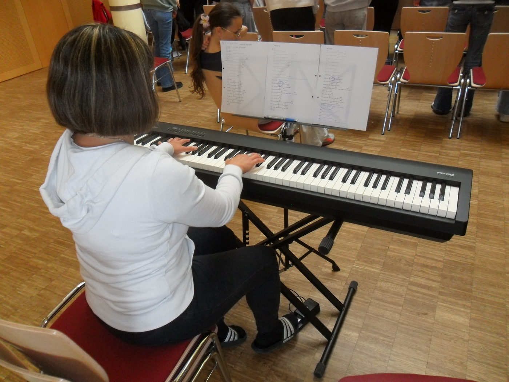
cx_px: 254
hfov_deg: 65.3
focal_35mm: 27
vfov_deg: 51.4
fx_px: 397
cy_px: 191
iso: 160
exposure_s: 1/45
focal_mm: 4.9
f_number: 3.5
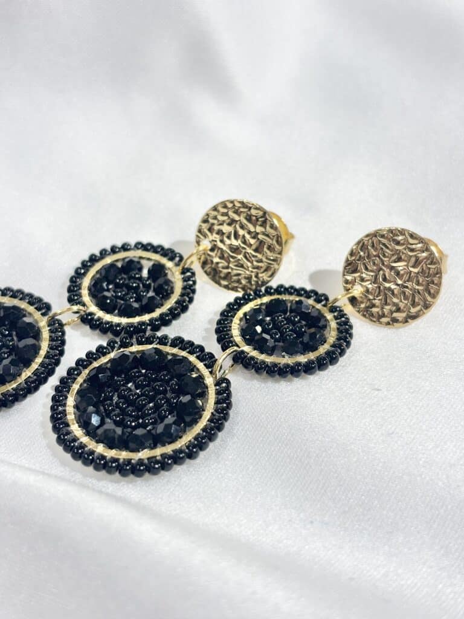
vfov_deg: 36.8
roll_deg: +4.8
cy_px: 310
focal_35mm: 52
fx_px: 929
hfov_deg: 28.0
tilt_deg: -42.8
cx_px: 232
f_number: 1.6
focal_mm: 5.96
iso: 32
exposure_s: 1/197
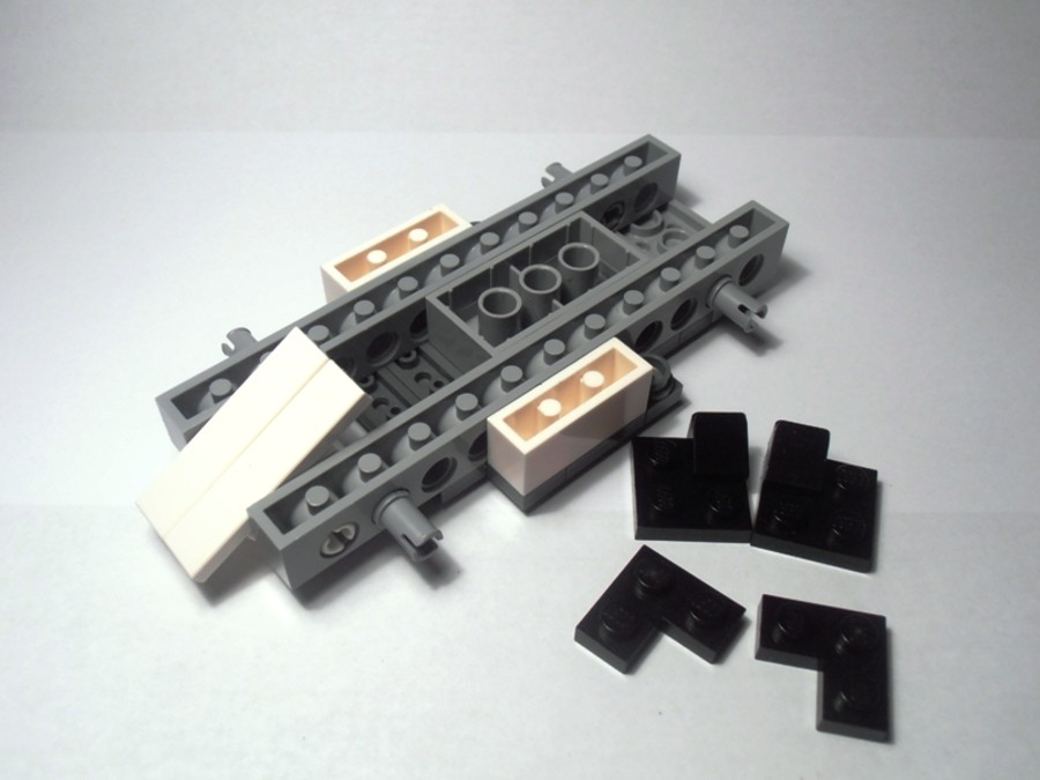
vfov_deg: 38.7
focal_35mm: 37
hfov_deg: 50.1
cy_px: 390
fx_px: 1112
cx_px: 520
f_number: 3.9
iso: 80
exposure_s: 1/60
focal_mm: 6.61
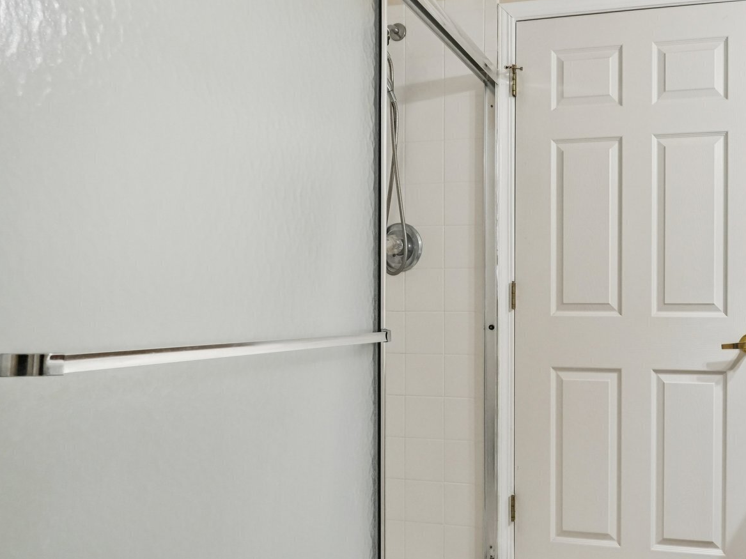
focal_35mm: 27
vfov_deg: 51.2
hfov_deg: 60.0
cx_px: 600
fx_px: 582
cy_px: 313
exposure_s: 1/30
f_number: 8
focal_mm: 16
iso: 1600
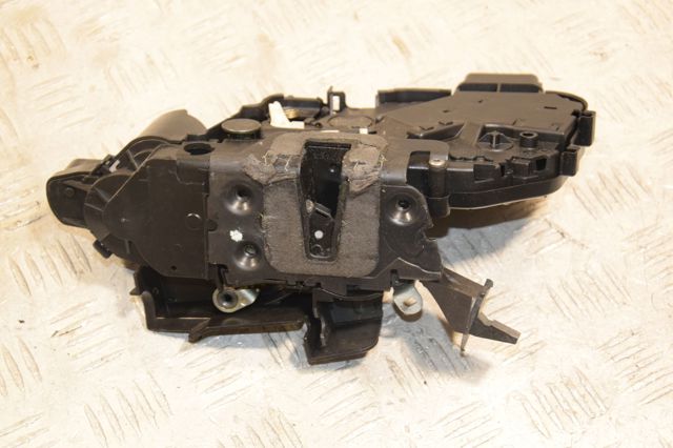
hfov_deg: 27.0
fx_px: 1401
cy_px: 224
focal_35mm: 75
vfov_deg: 18.2
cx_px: 336
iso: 1600
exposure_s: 1/125
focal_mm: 50
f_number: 5.6
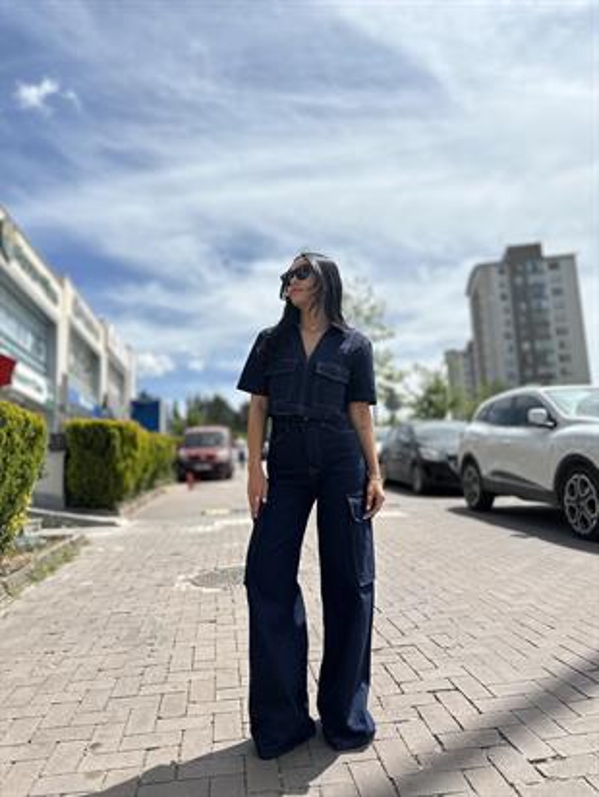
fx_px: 553
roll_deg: +2.6
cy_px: 398
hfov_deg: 56.8
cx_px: 300
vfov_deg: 71.6
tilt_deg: +8.6
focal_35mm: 24
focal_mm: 6.86
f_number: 1.78
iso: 80
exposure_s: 1/9709
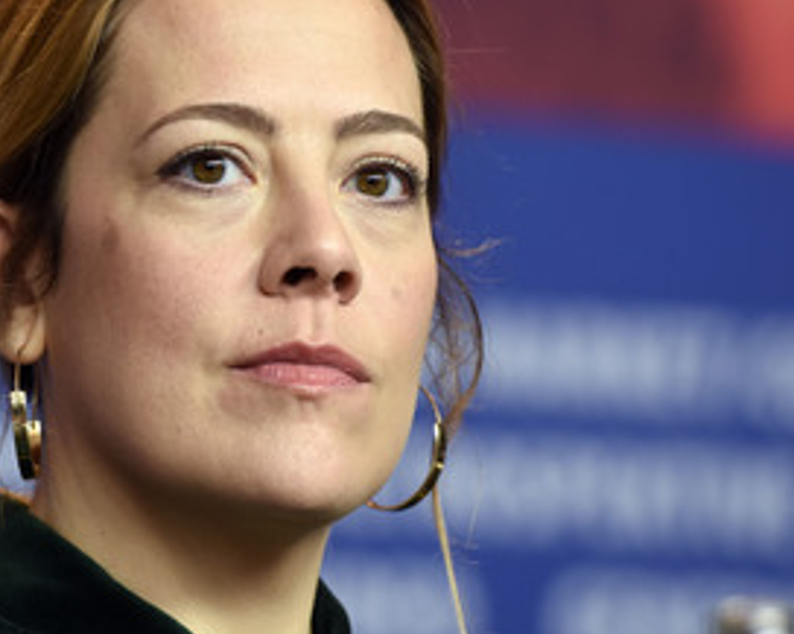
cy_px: 289
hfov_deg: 4.1
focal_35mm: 467
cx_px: 250
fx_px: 10962
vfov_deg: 3.3
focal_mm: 200
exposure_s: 1/320
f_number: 3.2
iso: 640
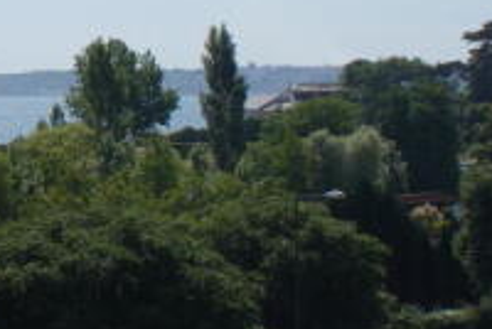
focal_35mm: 147
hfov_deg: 13.0
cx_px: -292
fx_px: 2012
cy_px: -48
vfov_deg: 9.3
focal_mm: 30
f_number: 13
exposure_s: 1/200
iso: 100
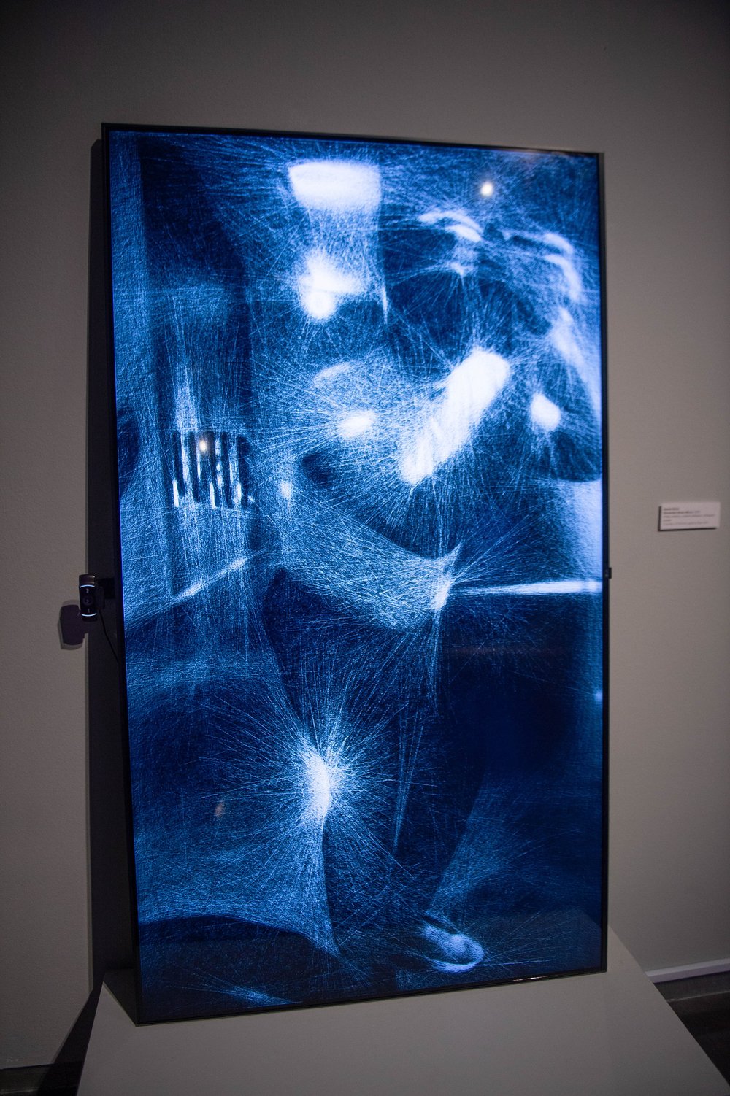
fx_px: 731
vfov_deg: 73.8
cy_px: 548
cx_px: 365
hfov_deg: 53.1
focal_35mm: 24
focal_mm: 24
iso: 640
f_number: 2.8
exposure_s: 1/250
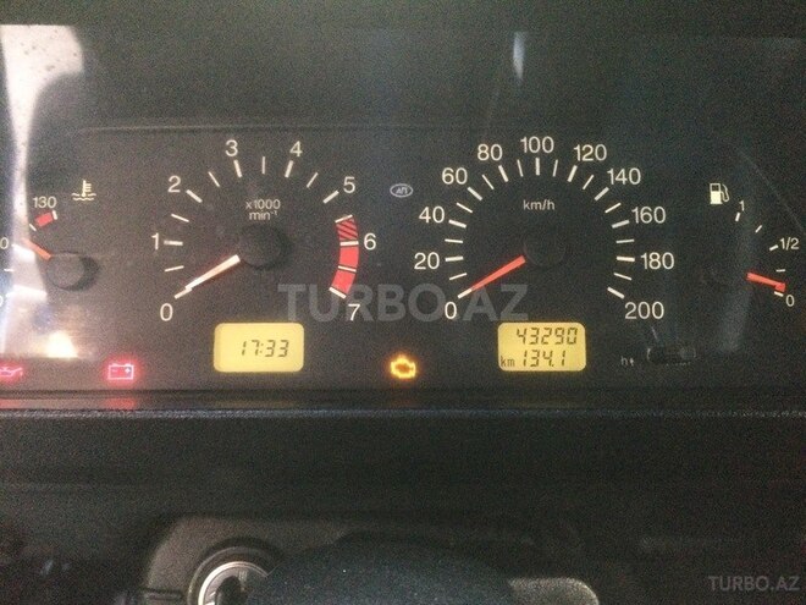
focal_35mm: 29
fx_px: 675
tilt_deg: -27.2
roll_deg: -2.7
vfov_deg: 48.2
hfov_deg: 61.7
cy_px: 302
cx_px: 403
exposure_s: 1/17
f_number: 2.2
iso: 640
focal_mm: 4.15
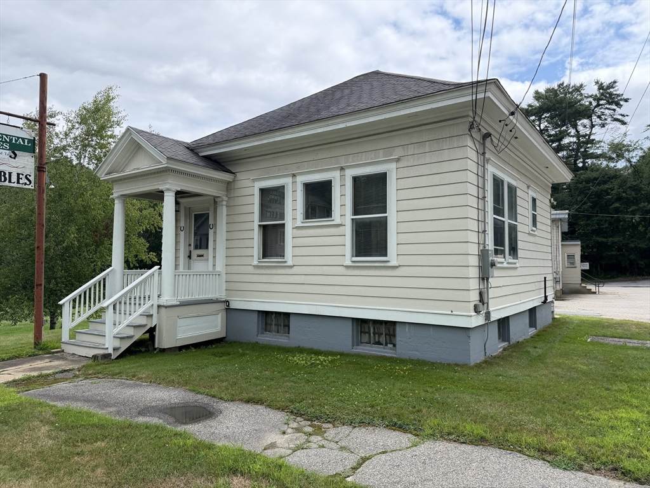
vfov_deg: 56.8
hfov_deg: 71.6
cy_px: 244
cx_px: 325
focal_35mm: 24
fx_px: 451
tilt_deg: +3.7
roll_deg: -0.2
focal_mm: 6.76
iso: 100
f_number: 1.78
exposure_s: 1/1585
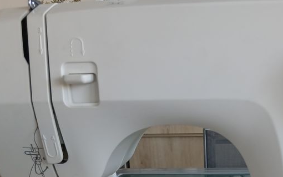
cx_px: 221
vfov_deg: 22.4
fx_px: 417
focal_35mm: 54
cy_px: 203
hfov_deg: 36.4
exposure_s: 1/50
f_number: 1.8
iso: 80
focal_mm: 3.98
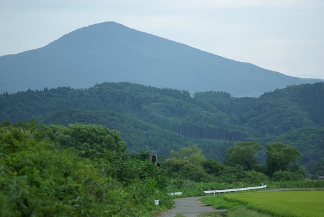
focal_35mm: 52
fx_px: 473
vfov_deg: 25.8
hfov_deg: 37.8
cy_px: 108
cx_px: 162
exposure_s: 1/4000
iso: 160
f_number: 2
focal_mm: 35
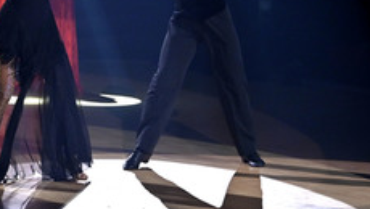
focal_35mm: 168
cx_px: 109
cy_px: 37
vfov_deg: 7.2
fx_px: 1650
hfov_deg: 12.8
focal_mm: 82
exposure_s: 1/500
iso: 1250
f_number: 4
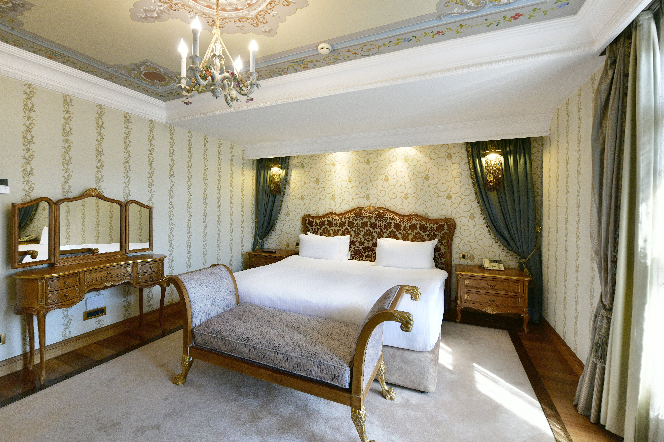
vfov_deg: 77.3
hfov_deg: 100.3
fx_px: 277
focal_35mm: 15
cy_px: 215
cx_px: 311
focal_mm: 14
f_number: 8
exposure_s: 1/60
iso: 1250
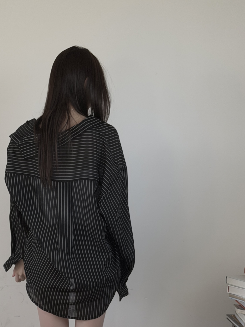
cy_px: 218
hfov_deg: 22.5
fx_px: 613
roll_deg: -1.3
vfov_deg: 29.6
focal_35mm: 65
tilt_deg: -5.8
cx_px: 84
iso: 64
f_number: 1.78
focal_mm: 6.76
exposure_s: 1/121
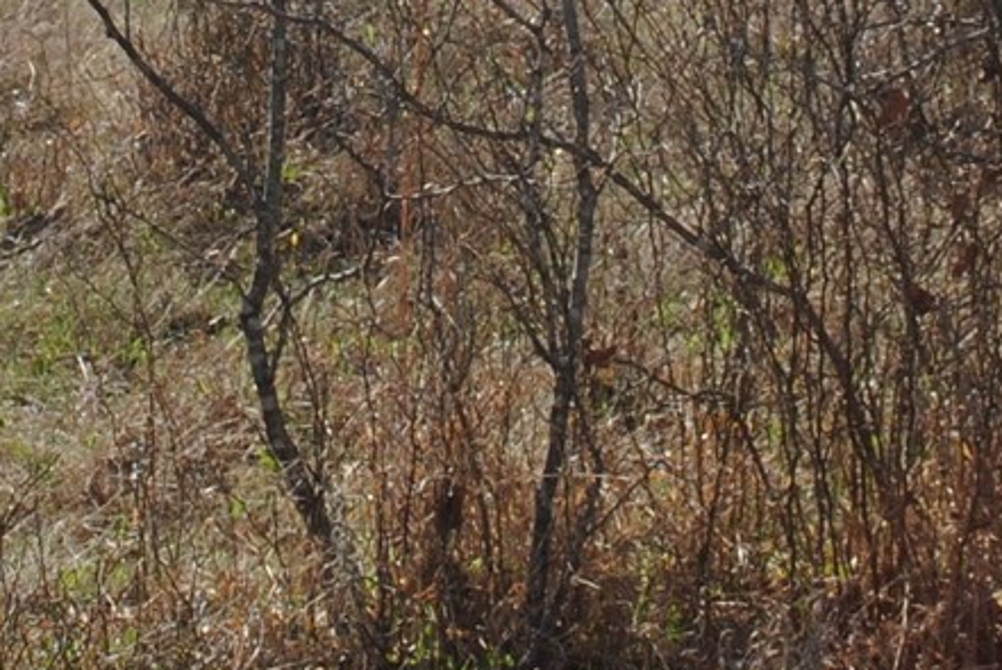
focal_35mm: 177
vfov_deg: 7.6
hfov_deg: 11.6
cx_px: 385
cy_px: -450
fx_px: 4931
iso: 100
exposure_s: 1/200
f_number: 9
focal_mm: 24
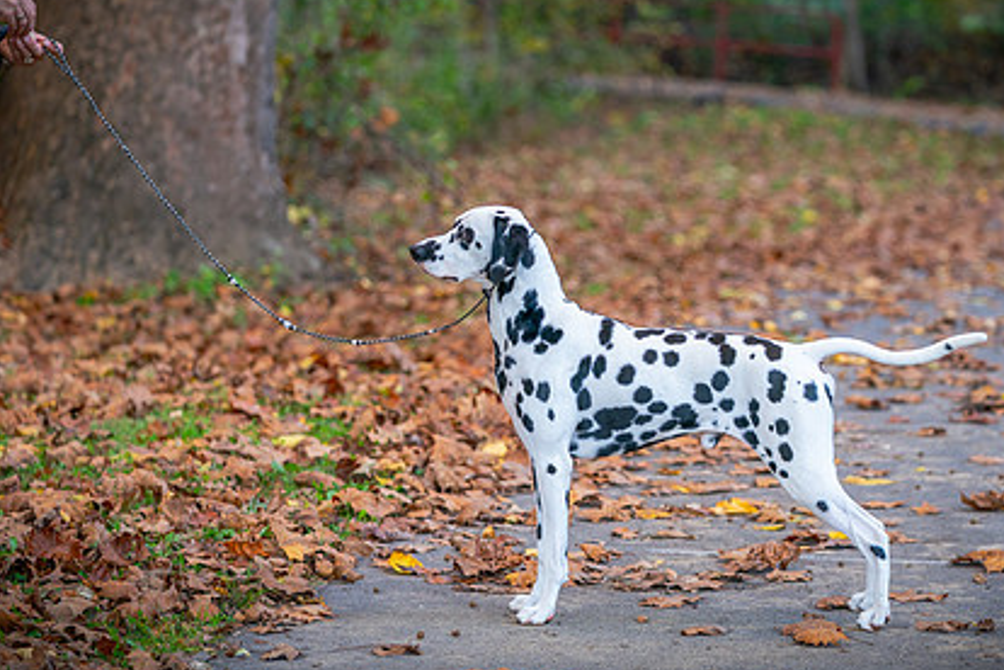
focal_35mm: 143
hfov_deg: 14.3
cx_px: 546
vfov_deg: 9.6
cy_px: 280
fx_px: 3988
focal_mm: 102
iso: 1000
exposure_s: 1/400
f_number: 2.8
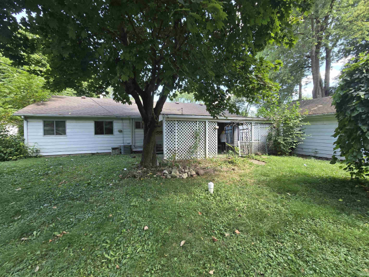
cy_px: 138
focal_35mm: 13
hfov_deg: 106.2
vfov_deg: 89.9
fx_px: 139
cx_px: 184
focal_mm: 2.2
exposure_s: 1/120
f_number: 2.2
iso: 50
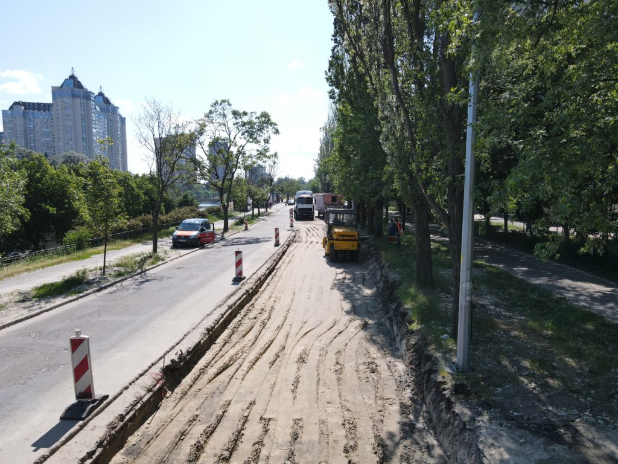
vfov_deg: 56.8
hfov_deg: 71.6
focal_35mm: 24
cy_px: 232
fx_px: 428
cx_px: 309
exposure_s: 1/640
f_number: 2.8
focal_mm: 4.5
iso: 100
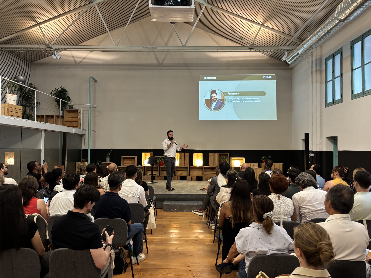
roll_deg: -0.6
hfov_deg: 67.3
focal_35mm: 26
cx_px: 186
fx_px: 279
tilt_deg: +0.2
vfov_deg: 53.1
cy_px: 139
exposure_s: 1/50
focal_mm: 5.96
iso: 320
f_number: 1.6
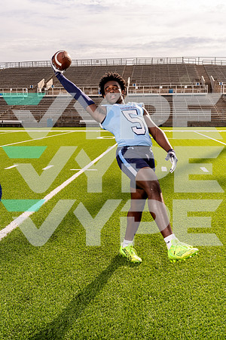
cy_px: 170
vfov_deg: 55.8
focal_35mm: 34
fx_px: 320
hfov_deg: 38.9
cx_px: 113
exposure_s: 1/250
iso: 100
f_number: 11
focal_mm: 34
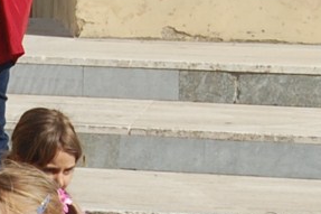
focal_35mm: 217
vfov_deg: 6.3
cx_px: -124
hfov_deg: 9.3
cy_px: 241
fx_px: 1934
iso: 200
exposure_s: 1/320
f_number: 9
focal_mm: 26
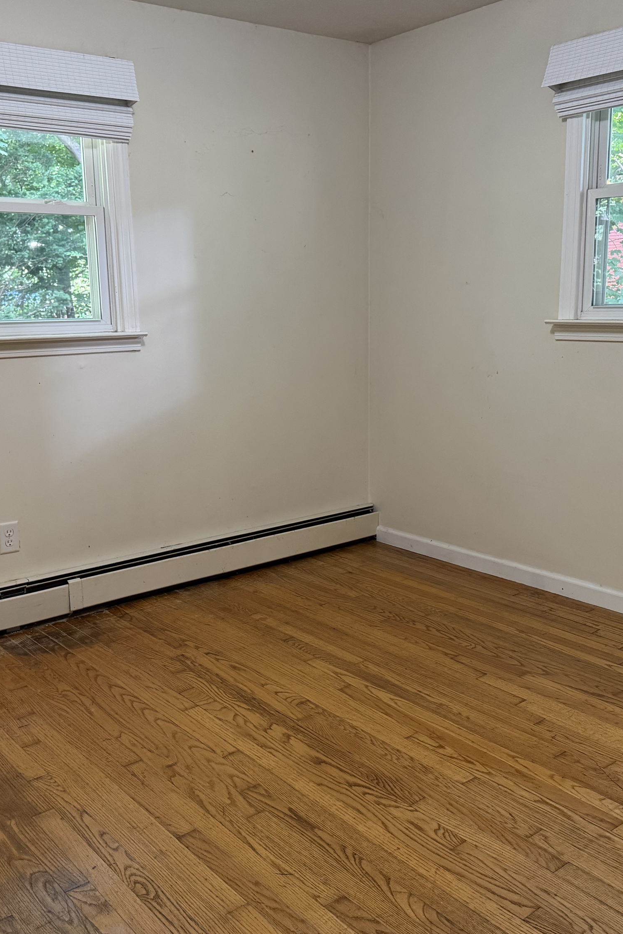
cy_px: 470
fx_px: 882
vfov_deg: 55.8
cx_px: 276
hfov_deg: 38.8
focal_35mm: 34
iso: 320
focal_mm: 6.76
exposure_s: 1/60
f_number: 1.78
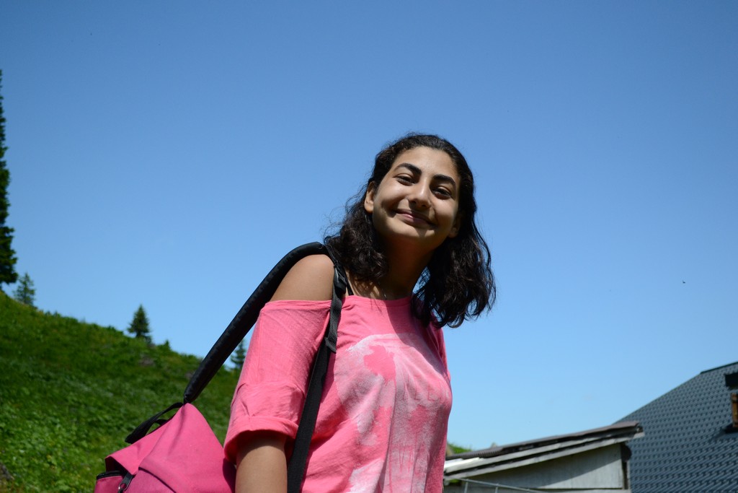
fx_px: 984
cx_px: 369
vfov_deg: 28.1
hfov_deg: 41.1
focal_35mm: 48
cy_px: 246
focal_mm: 32
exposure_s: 1/4000
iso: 640
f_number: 4.8
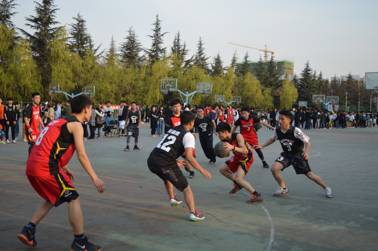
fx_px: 425
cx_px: 189
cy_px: 126
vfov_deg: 33.0
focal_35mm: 40
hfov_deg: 48.0
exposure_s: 1/1000
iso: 400
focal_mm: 27
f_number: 4
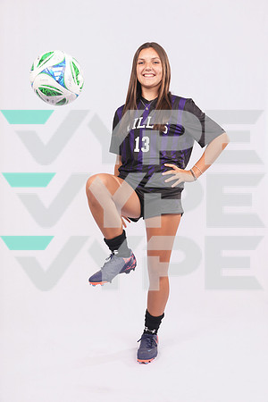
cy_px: 201
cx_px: 134
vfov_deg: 47.4
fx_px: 458
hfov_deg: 32.6
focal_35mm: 41
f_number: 7.1
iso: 160
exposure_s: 1/200
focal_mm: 41
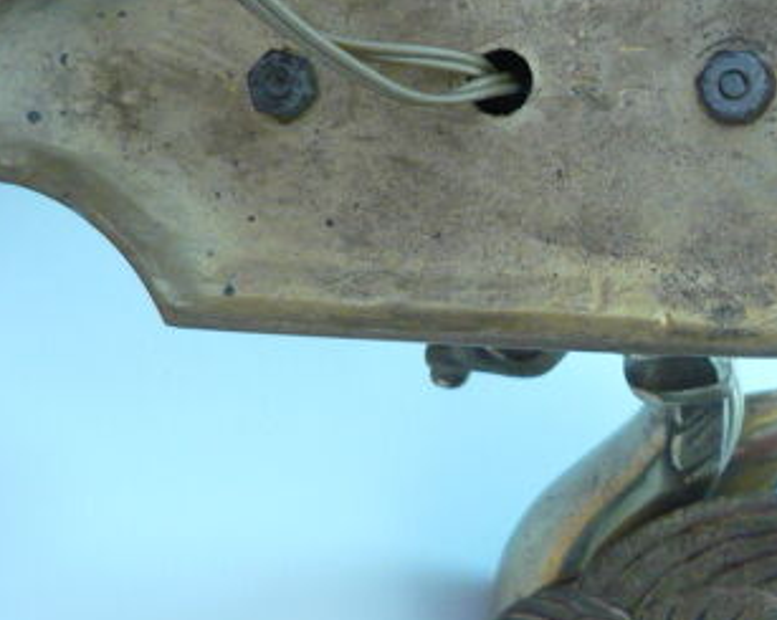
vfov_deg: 23.8
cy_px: 114
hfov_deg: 29.9
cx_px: 491
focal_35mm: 63
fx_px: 1447
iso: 500
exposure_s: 1/60
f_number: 2.8
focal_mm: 5.5
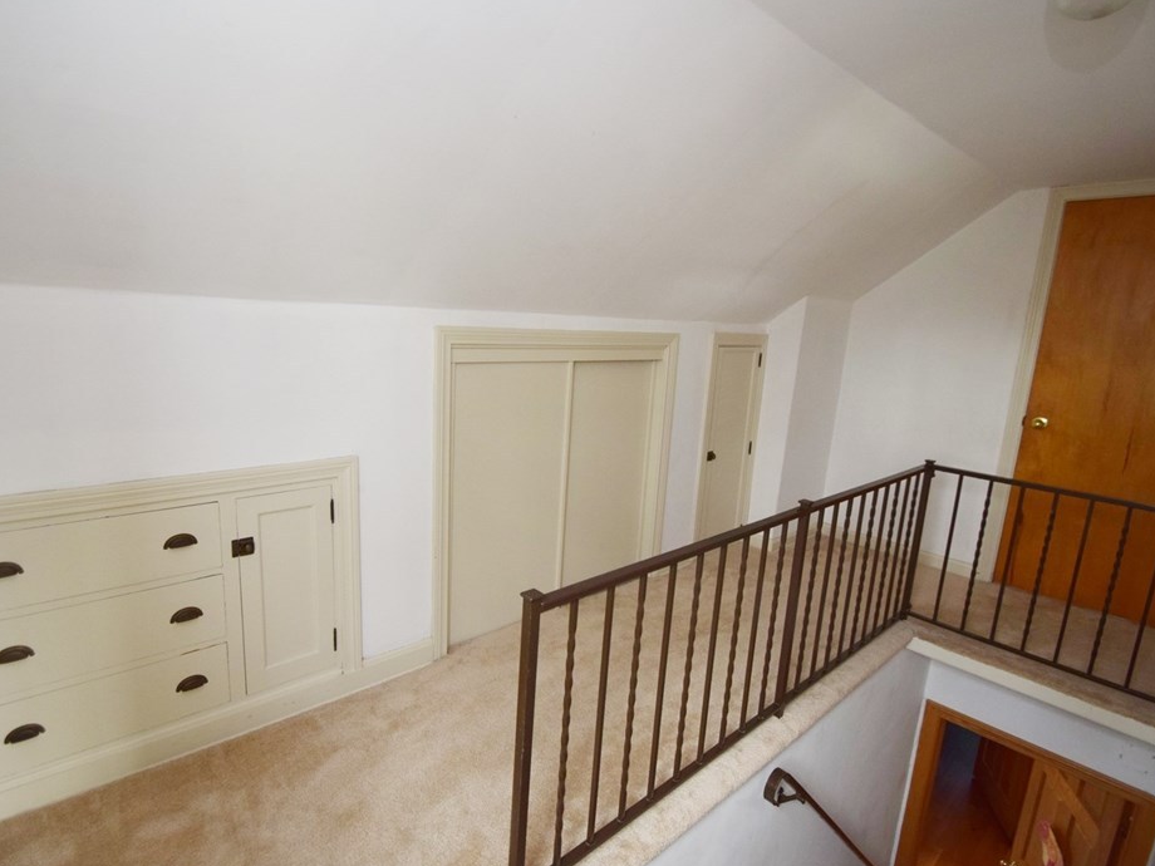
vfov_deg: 74.7
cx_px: 559
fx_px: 567
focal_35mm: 17
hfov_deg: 91.0
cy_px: 441
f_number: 3.5
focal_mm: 10
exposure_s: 1/60
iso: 560
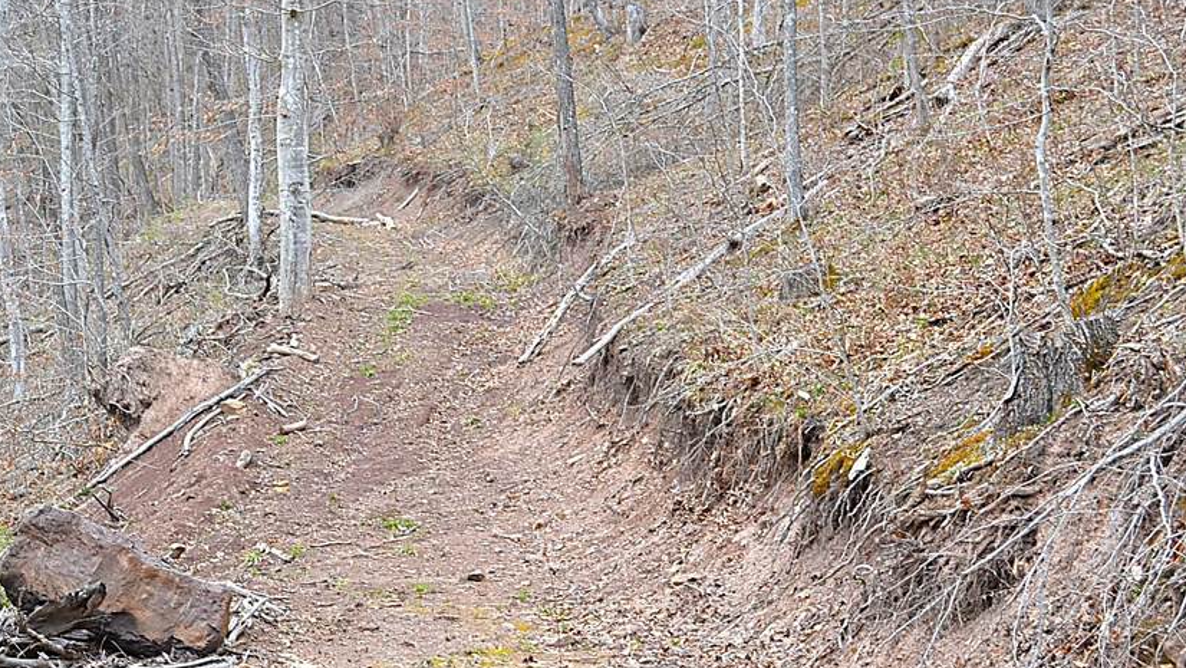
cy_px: 209
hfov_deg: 28.7
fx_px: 2296
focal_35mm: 73
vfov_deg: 16.5
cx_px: 382
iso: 140
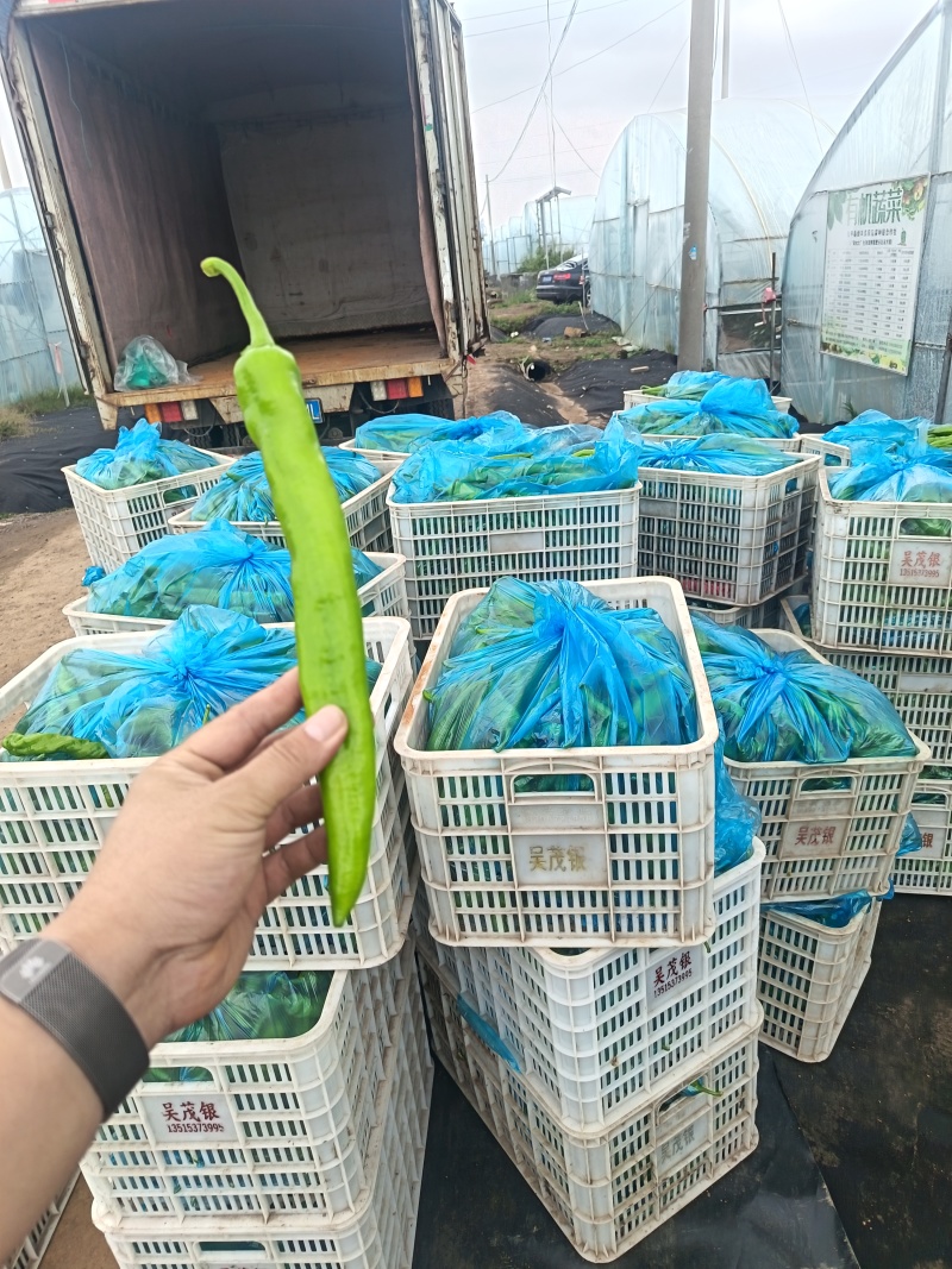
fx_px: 880
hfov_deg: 56.8
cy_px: 634
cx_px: 476
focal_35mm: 24
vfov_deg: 71.6
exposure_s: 1/100
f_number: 1.75
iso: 150
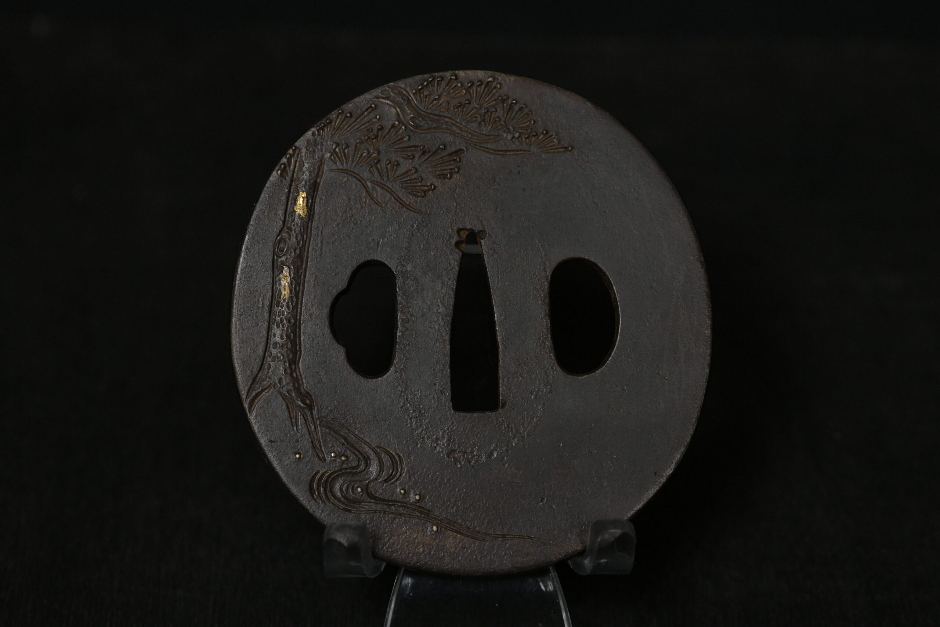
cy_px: 314
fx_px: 2742
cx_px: 470
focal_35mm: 105
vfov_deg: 13.0
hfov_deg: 19.5
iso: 3200
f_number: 9
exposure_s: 1/125
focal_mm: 105
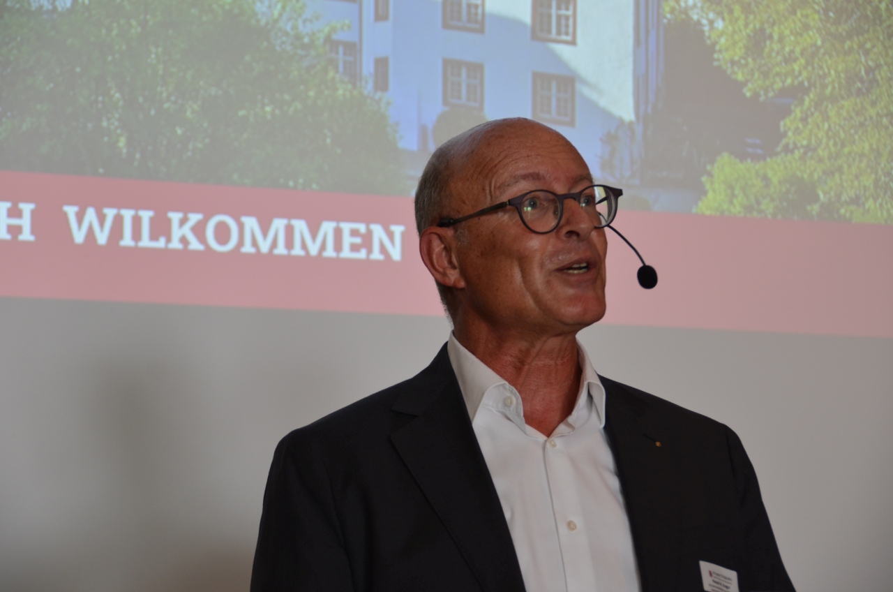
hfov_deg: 18.2
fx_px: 2785
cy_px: 296
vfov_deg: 12.1
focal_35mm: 112
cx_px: 446
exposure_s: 1/60
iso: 450
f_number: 5
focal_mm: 75
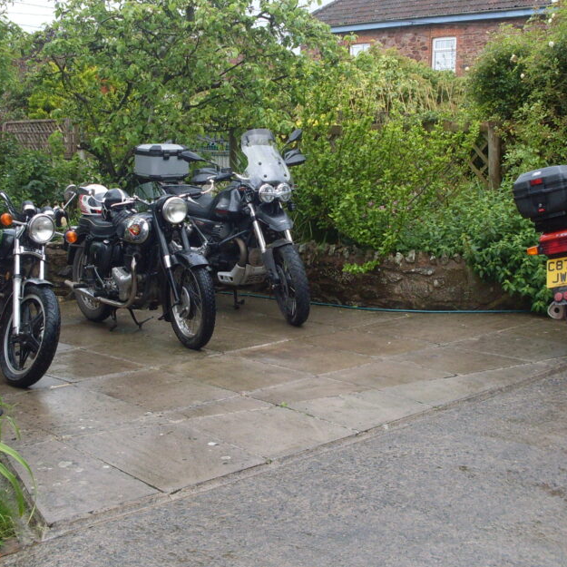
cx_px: 284
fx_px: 1019
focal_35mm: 55
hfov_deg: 31.1
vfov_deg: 31.1
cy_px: 261
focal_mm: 6.3
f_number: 2.8
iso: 80
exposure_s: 1/500
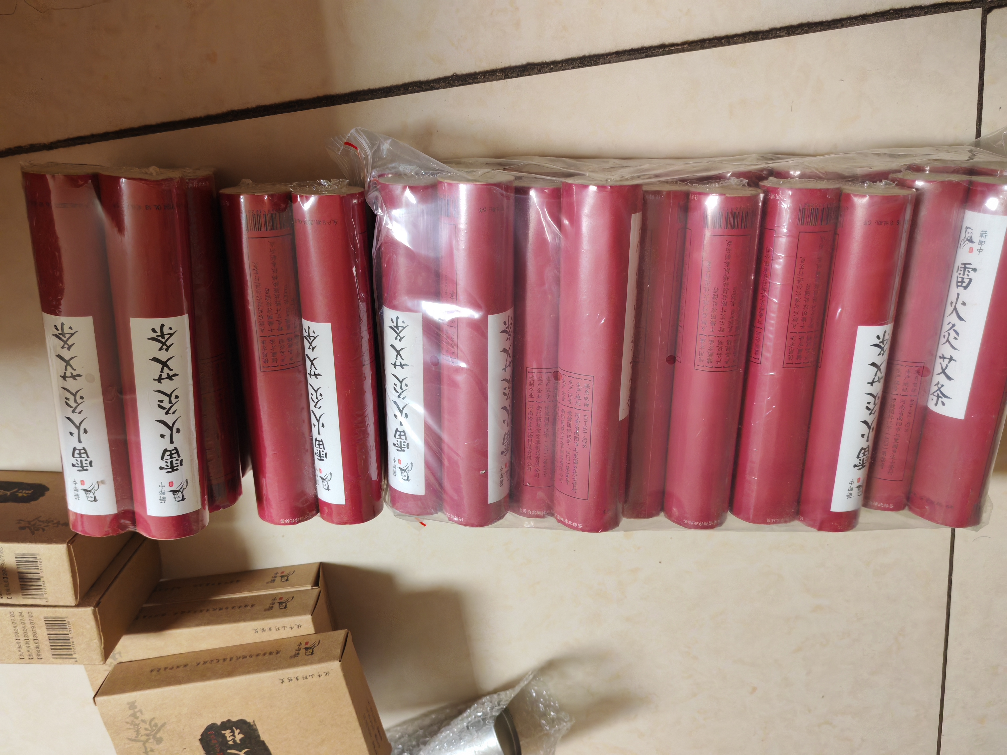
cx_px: 504
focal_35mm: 27
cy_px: 378
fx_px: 785
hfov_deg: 65.3
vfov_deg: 51.4
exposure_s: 1/100
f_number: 1.95
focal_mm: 5.52
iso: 1000
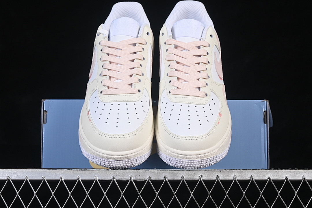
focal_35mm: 75
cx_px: 156
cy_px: 104
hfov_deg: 27.0
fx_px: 650
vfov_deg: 18.2
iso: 160
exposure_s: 1/80
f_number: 8
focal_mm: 50
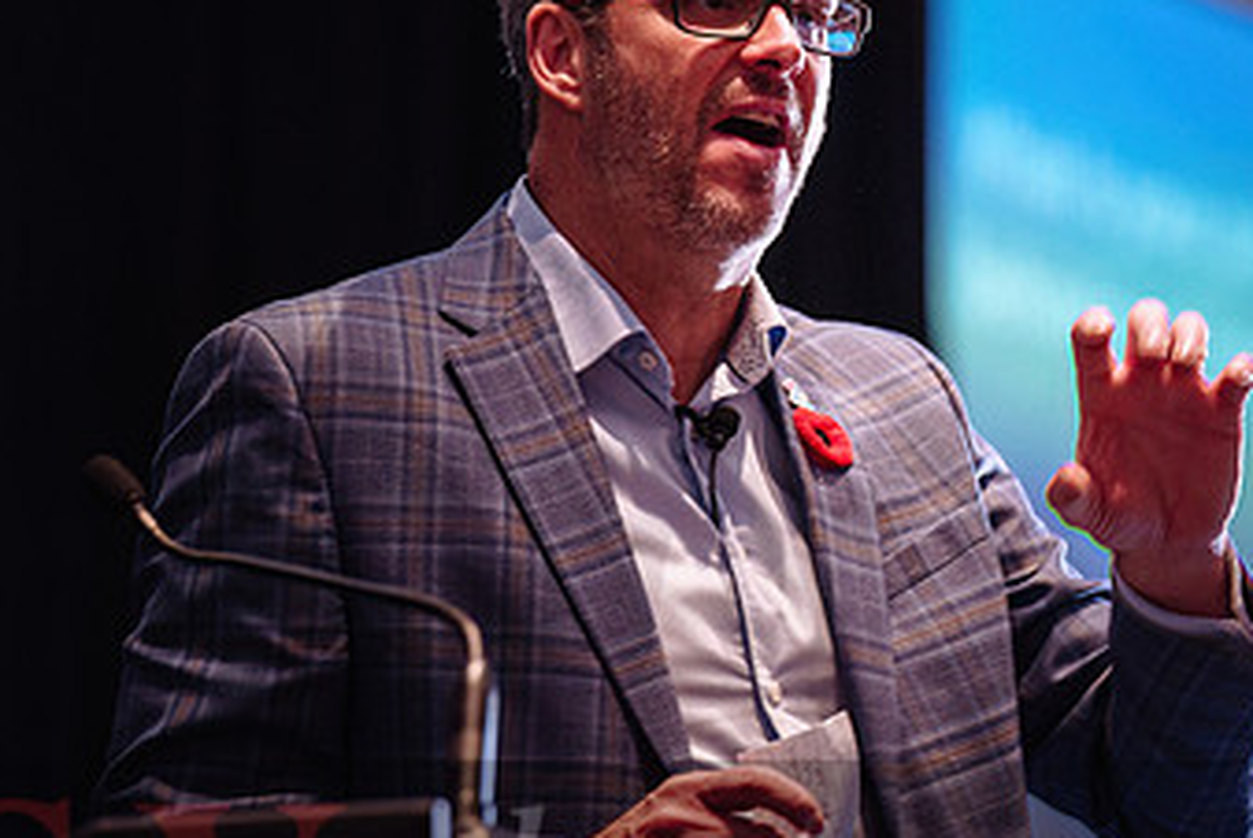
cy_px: 376
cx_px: 1008
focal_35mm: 240
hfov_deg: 8.6
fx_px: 8360
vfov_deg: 5.7
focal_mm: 140
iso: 800
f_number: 3.2
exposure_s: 1/160
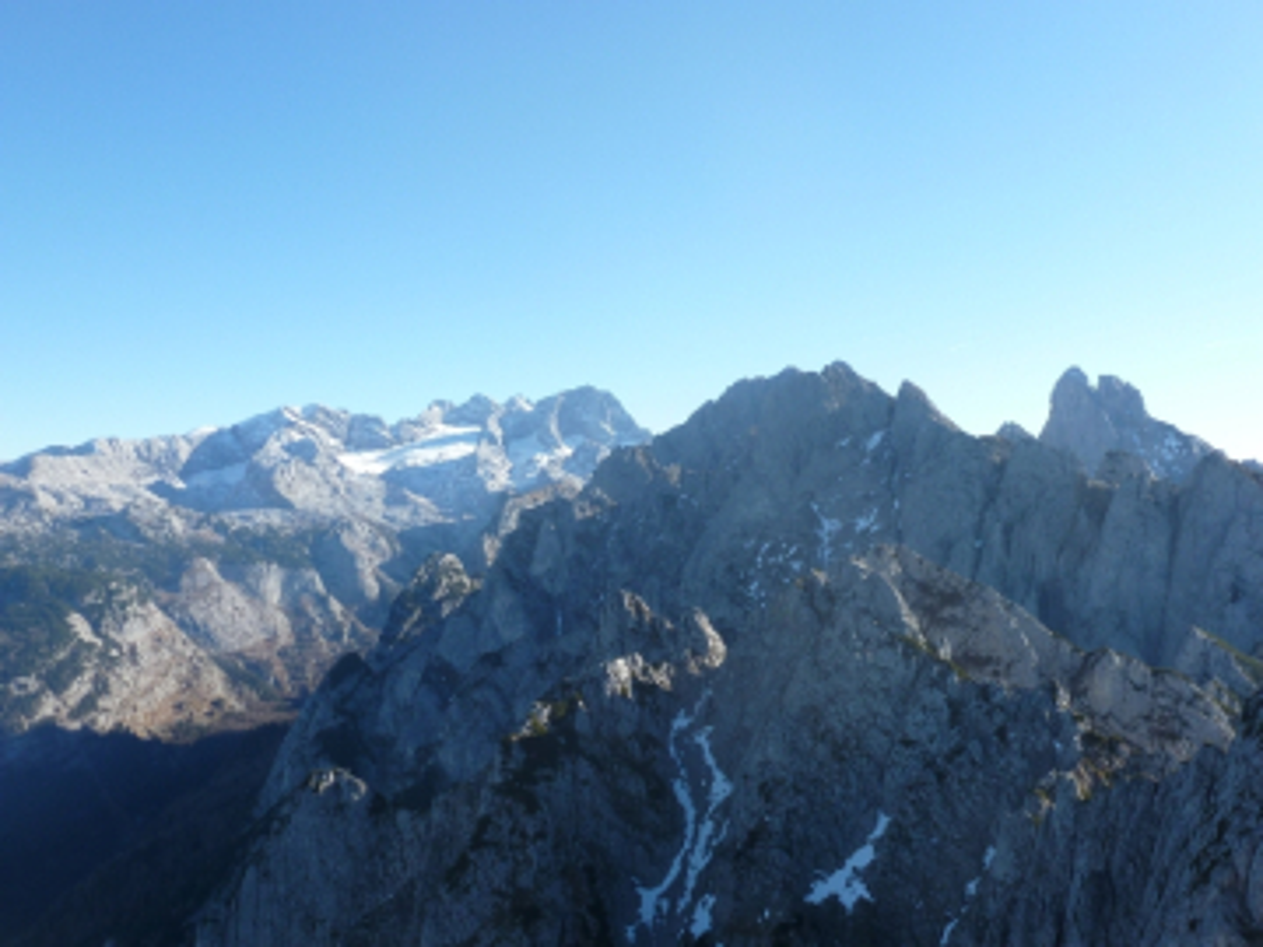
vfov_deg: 42.9
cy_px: 474
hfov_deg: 55.4
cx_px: 632
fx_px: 1204
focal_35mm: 33
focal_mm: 5.9
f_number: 4
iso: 100
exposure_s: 1/400
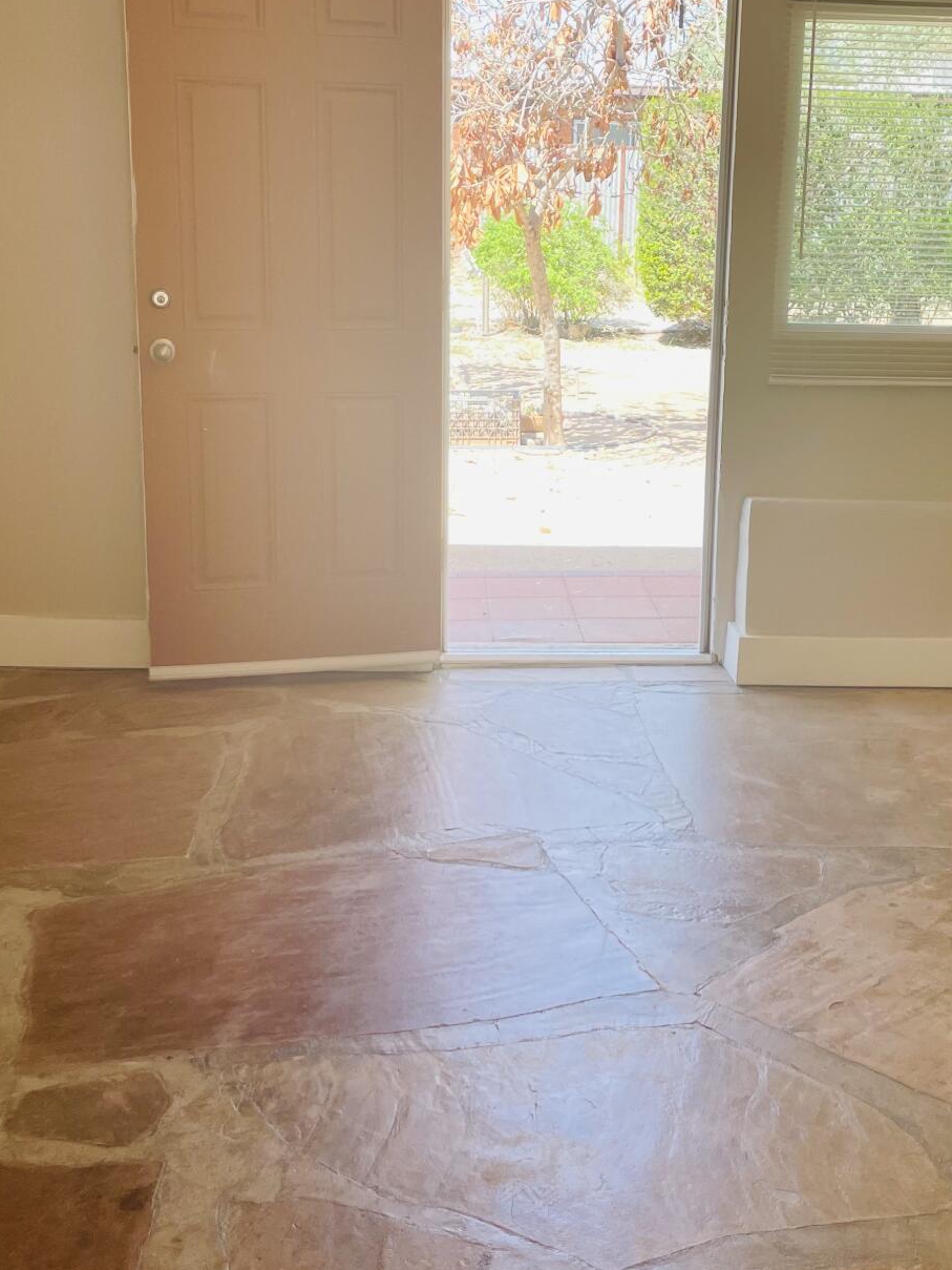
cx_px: 599
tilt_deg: -11.5
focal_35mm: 43
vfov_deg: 43.7
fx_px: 1576
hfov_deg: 33.4
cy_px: 518
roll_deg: -1.2
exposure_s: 1/240
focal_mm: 4.2
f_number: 1.6
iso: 32
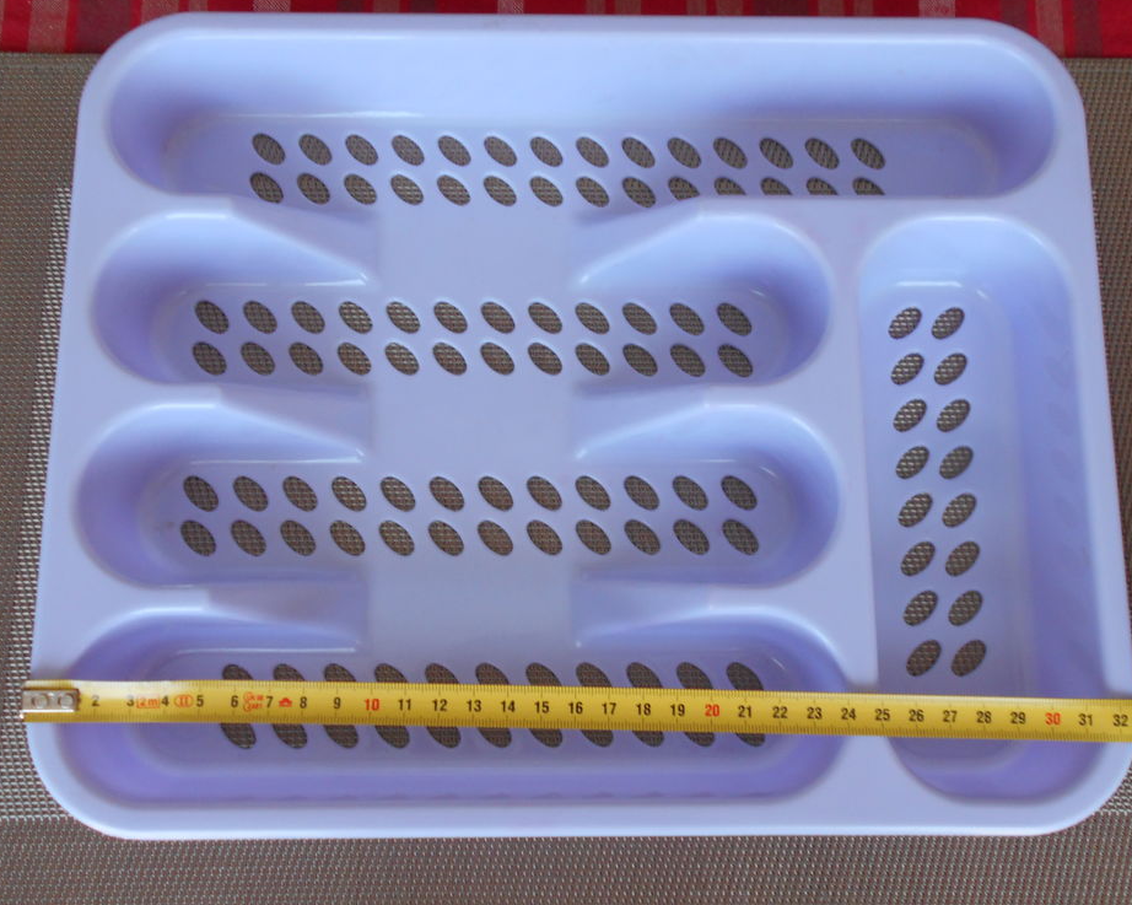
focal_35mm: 36
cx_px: 577
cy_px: 452
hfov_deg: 50.3
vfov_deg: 41.1
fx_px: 1206
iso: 200
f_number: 3.6
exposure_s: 1/30
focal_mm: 5.8
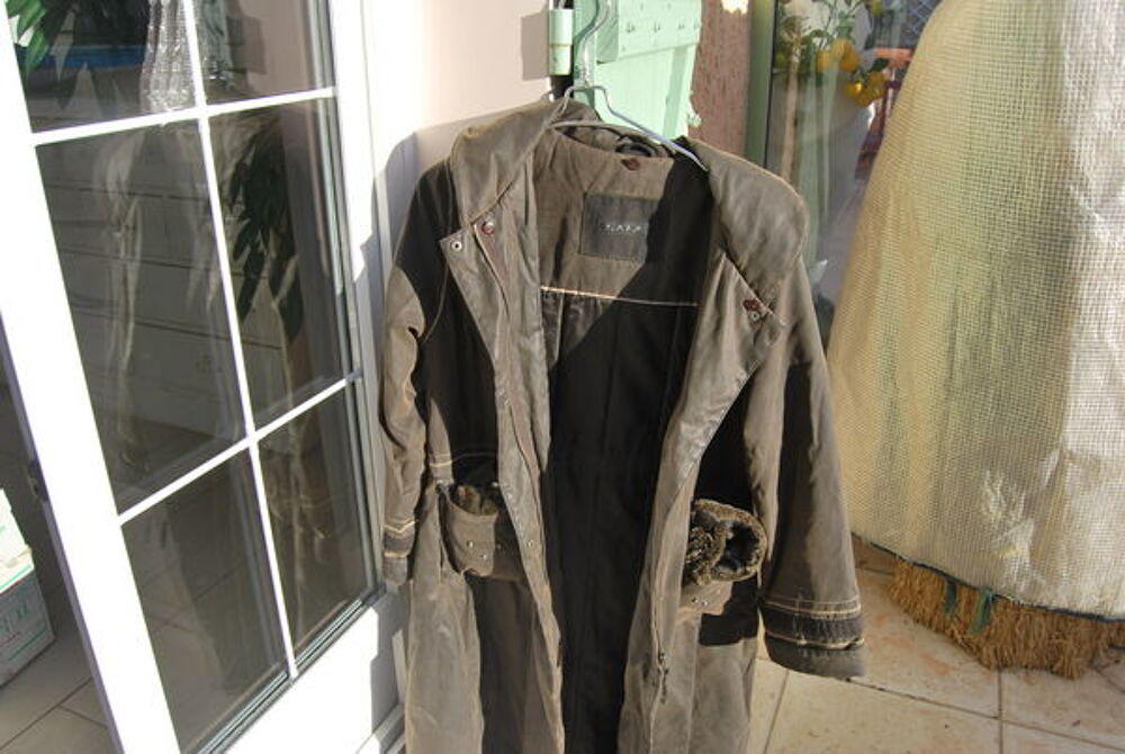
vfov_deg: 48.1
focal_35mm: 27
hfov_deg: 67.3
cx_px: 562
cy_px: 377
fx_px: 845
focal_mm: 18
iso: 100
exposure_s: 1/200
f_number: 7.1
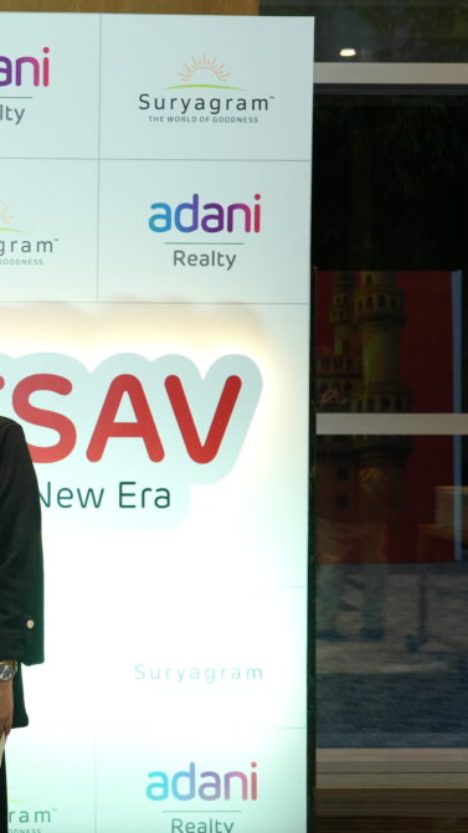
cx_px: -87
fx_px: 1413
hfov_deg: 17.9
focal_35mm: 64
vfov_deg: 32.8
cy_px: 419
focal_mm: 40
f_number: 5.6
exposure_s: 1/100
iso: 2000
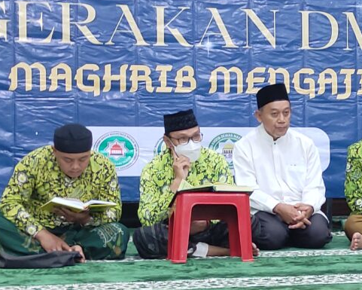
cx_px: 369
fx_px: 557
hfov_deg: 32.8
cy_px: 158
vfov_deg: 29.1
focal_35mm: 52
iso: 759
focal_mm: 5.43
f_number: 1.89
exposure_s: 1/11760
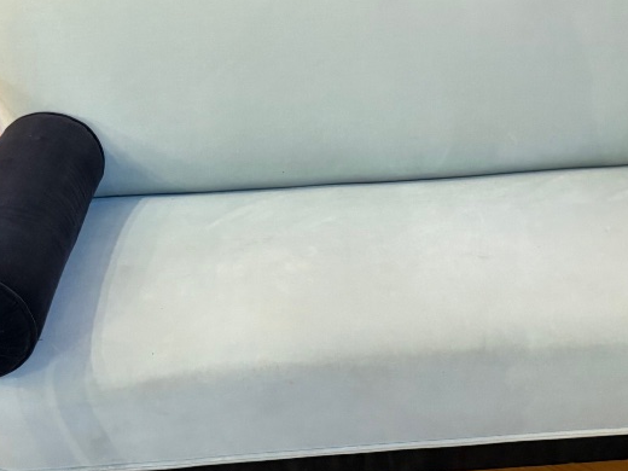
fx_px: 1089
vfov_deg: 24.4
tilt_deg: -28.6
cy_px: 248
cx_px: 379
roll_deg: +2.2
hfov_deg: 32.1
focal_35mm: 60
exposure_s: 1/50
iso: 400
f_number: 1.6
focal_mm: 5.96
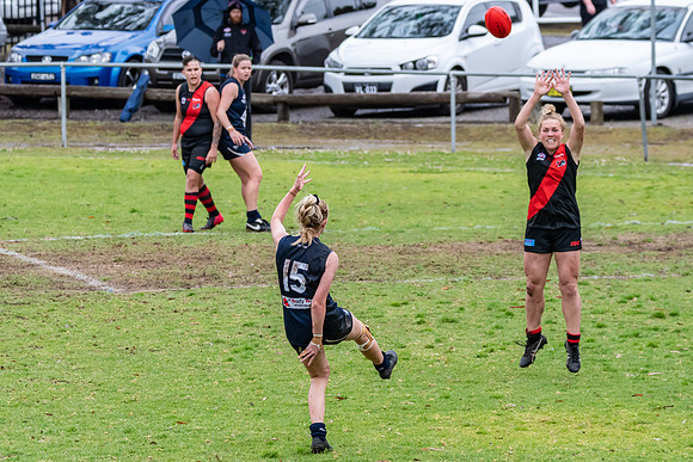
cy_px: 232
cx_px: 310
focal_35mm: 333
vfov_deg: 4.1
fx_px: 6403
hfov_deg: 6.2
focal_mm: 200
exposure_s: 1/1600
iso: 1250
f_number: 7.1
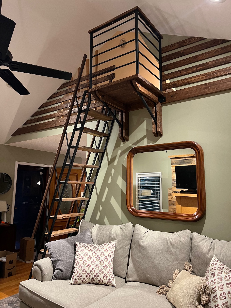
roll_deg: -2.2
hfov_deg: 53.1
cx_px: 116
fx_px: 231
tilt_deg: +9.0
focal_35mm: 26
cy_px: 154
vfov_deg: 67.3
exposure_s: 1/60
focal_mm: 5.7
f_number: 1.5
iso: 320
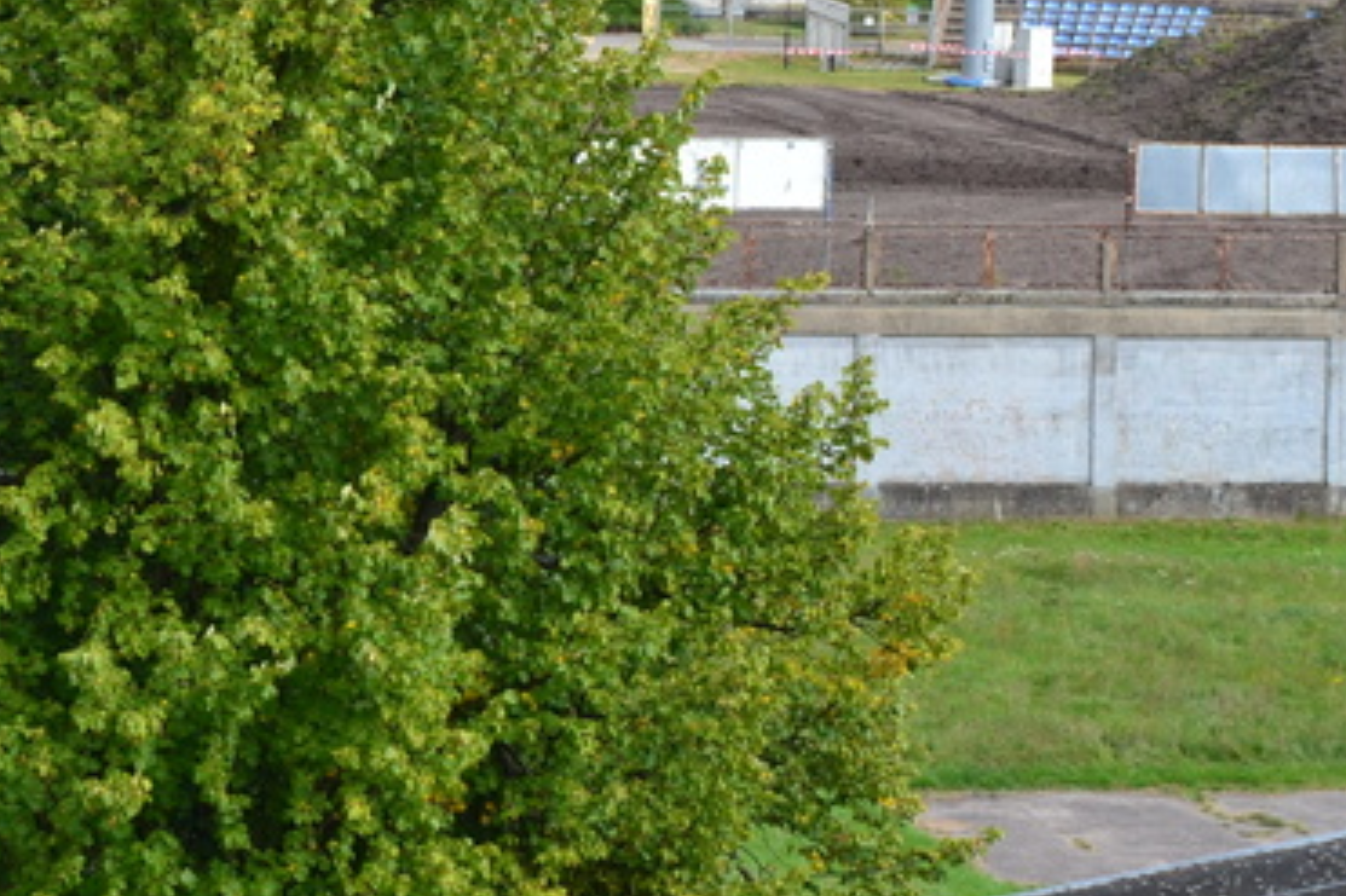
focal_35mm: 180
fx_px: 6727
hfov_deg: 11.4
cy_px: 65
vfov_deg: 7.6
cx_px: 746
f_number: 10
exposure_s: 1/250
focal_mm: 52
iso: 400
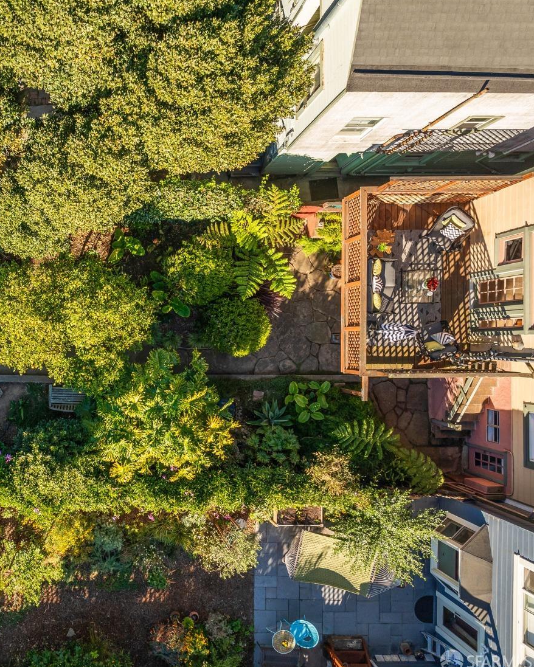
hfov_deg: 42.9
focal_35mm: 32
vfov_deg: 55.7
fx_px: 632
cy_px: 334
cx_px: 80
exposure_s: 1/40
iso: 130
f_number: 2.8
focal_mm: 12.29
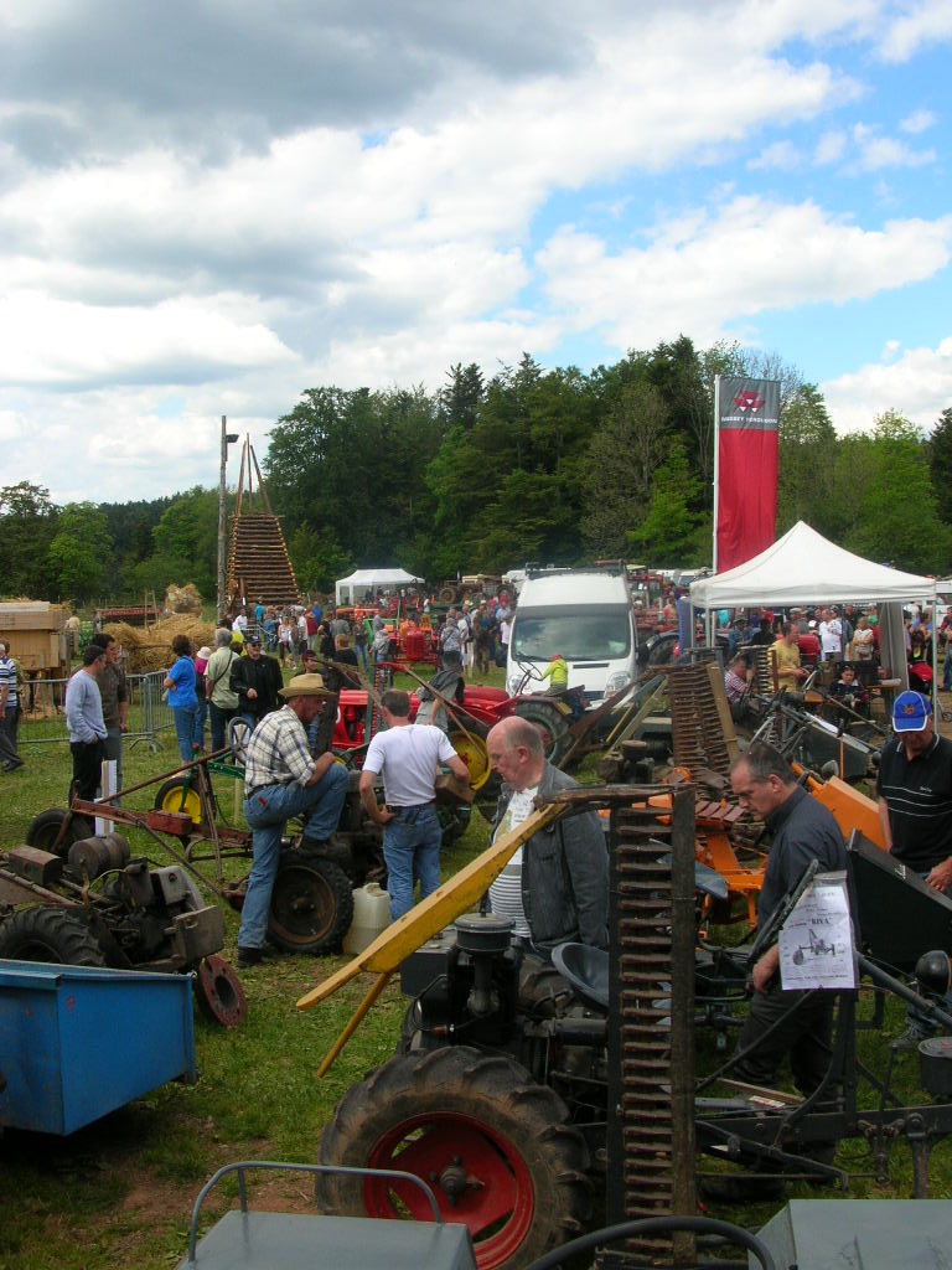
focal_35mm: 35
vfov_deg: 52.6
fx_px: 1283
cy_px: 635
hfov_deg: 40.7
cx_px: 476
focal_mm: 5.8
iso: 50
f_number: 5.6
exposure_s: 1/172
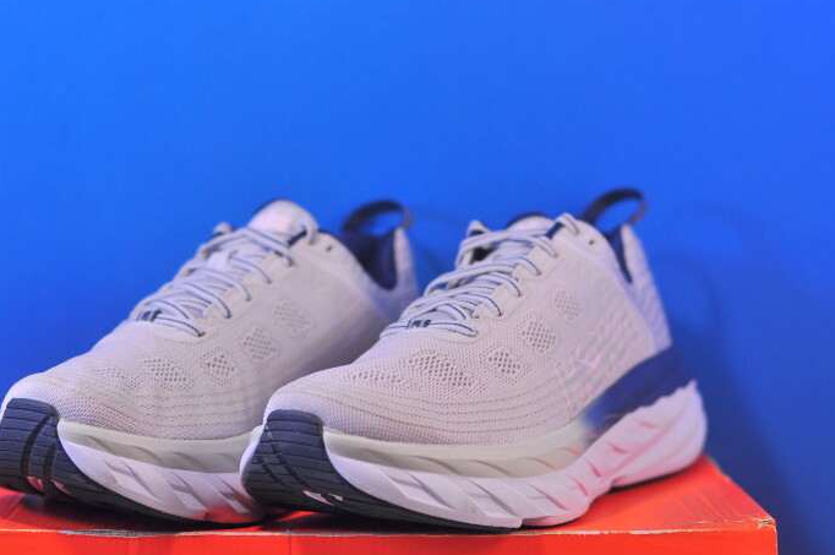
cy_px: 271
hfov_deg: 23.1
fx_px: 2039
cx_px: 350
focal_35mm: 88
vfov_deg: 15.5
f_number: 2.5
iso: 250
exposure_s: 1/320
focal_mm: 50
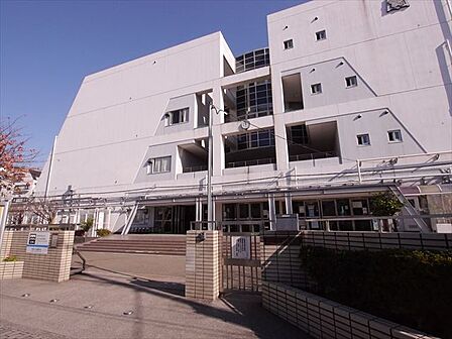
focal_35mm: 18
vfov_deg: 71.6
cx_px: 226
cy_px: 170
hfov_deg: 87.8
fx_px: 235
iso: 1600
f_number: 10
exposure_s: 1/2500
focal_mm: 9
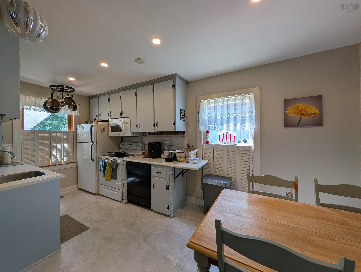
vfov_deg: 94.6
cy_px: 136
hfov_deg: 110.5
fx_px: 125
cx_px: 180
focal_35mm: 12
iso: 55
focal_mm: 2.02
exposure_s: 1/280
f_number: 1.7
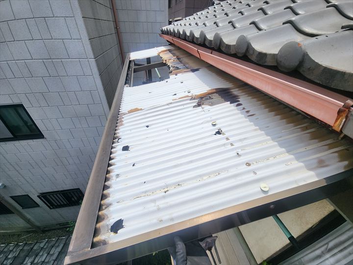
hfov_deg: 106.2
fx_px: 133
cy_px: 132
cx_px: 176
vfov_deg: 89.9
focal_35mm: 13
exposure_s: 1/2593
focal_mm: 2.2
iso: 50
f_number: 2.2
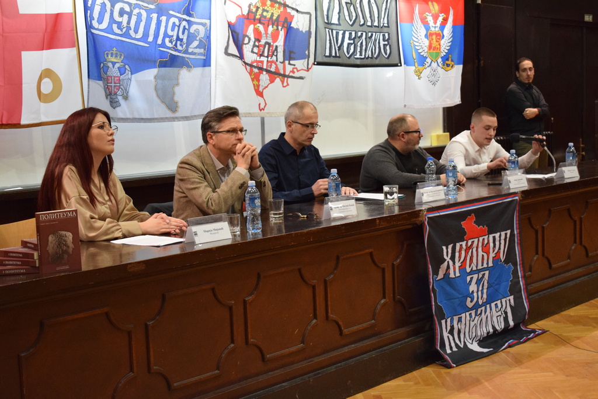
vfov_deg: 23.8
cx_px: 299
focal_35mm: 57
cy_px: 200
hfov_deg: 35.0
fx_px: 947
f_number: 4.8
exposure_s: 1/60
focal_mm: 38
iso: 3200
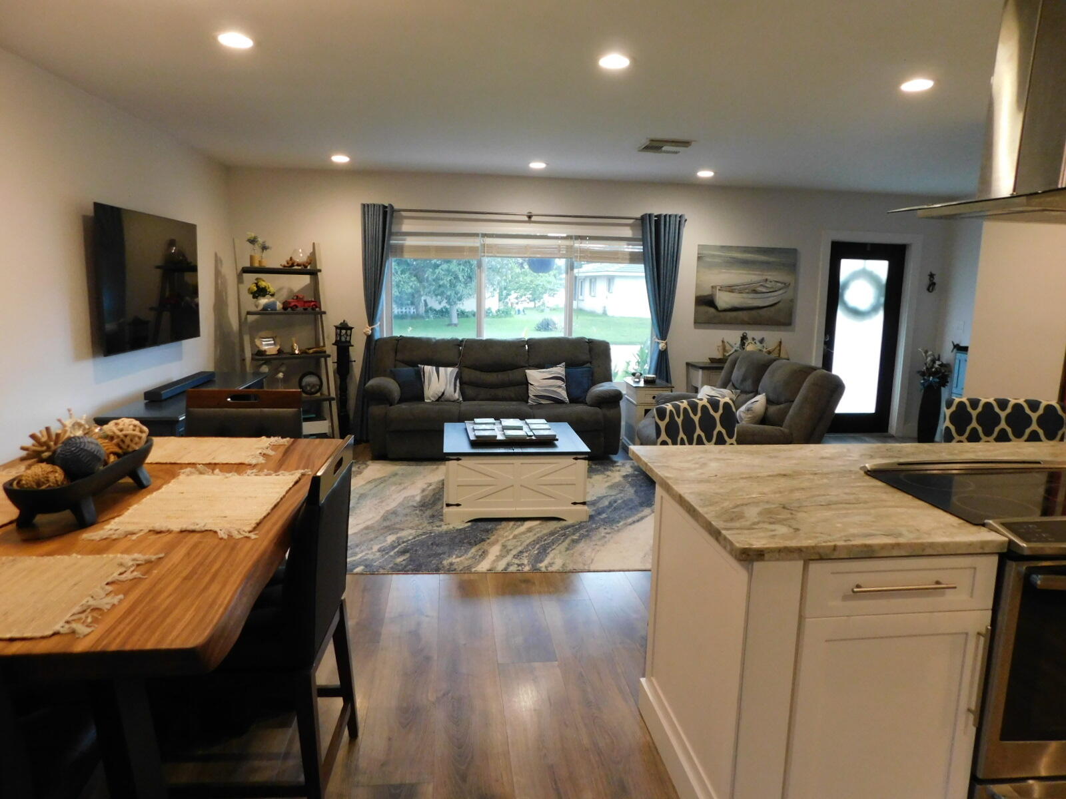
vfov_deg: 58.9
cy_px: 400
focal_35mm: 23
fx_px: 708
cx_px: 533
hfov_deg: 73.9
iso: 400
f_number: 3
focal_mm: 4
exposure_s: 1/30
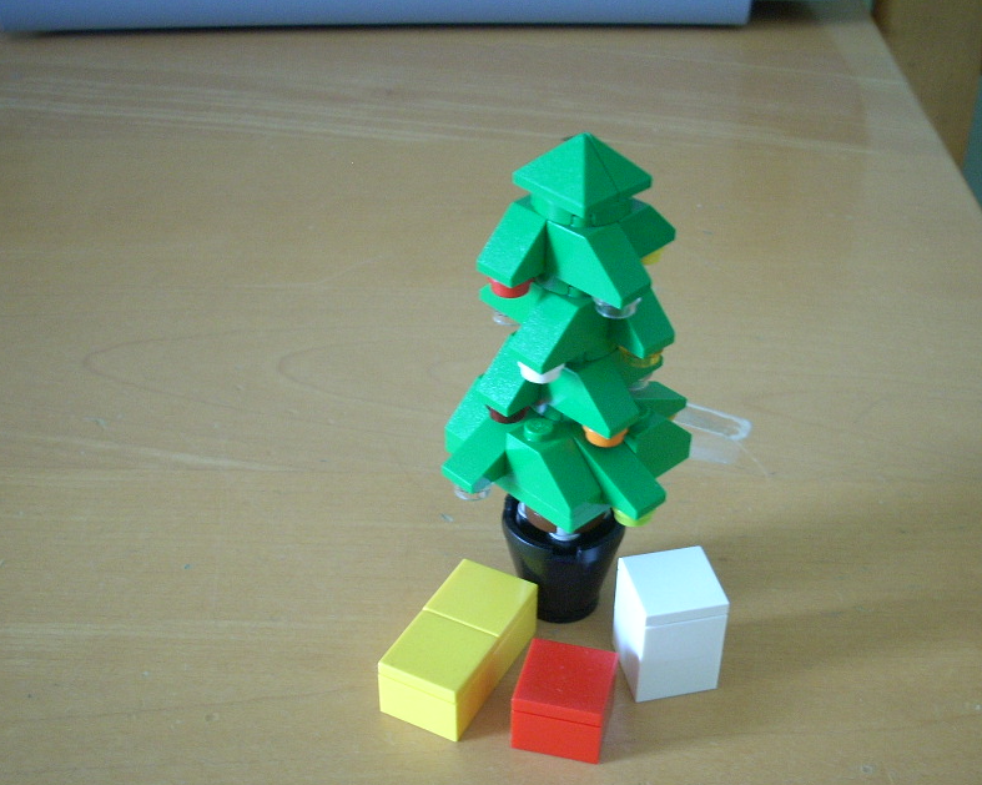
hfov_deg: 39.5
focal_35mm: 47
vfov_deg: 32.0
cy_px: 452
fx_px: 1365
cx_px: 564
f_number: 2.8
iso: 191
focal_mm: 6.2
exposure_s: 1/30
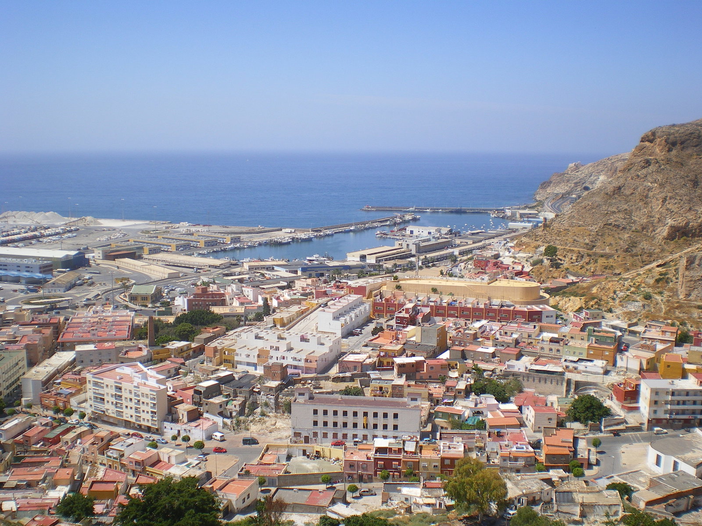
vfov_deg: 37.7
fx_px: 771
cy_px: 263
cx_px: 351
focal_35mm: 38
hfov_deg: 49.0
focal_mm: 6.3
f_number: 4.6
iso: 64
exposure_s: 1/400
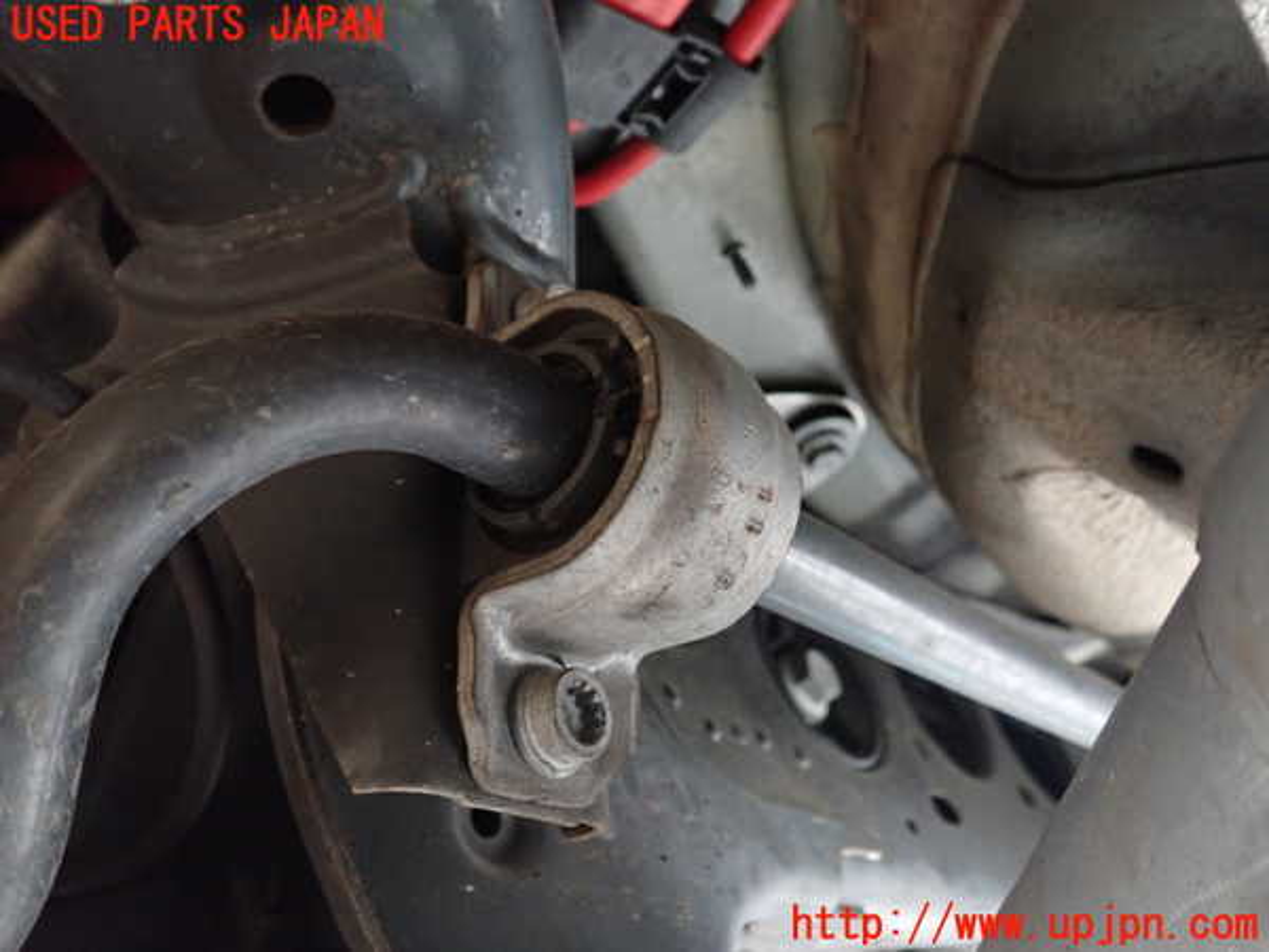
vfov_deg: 46.8
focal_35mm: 30
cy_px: 476
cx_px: 634
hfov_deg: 60.0
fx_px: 1100
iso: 800
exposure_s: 1/13
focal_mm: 5.4
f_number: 2.3
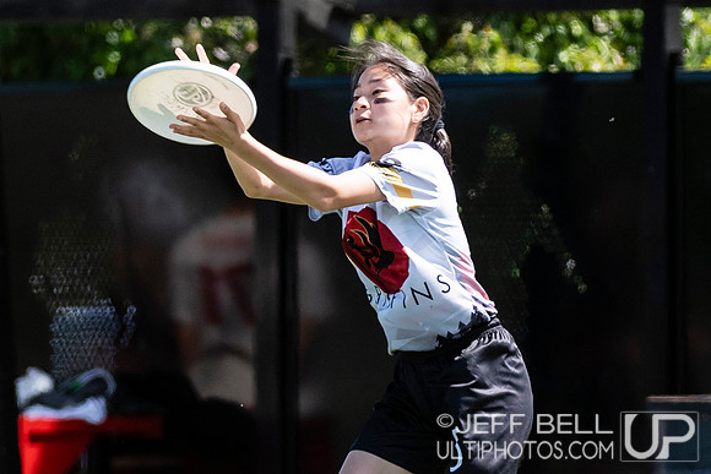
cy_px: 474
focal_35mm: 764
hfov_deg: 2.7
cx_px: 367
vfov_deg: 1.8
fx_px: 15087
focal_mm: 210
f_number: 4
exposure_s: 1/1600
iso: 400
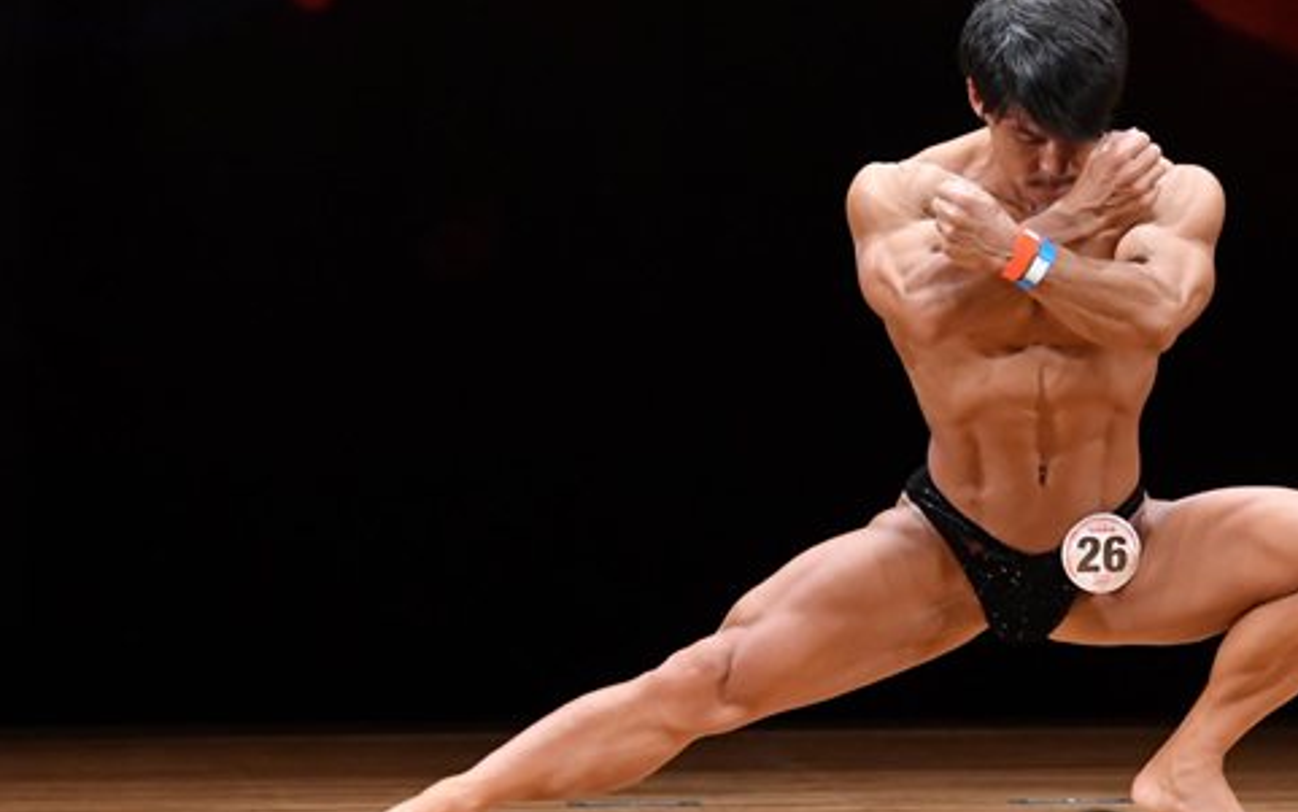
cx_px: 886
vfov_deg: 2.8
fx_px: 16561
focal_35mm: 468
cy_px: 286
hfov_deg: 4.5
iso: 4000
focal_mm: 190
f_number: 5.6
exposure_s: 1/400
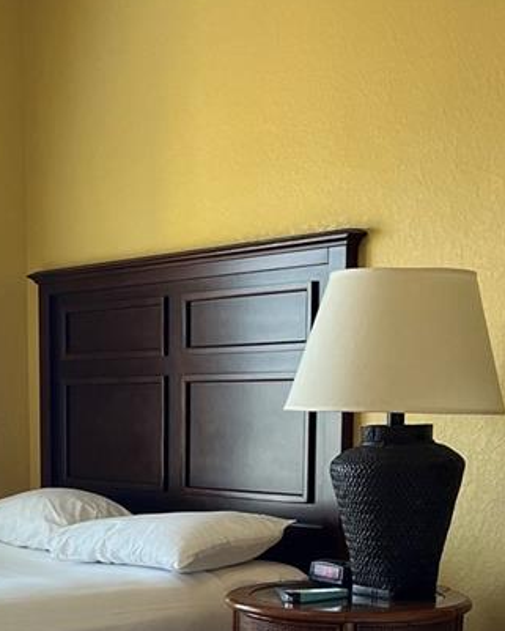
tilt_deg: -8.4
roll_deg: +2.5
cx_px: -68
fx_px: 1419
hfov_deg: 19.2
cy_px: 625
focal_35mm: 76
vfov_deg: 24.0
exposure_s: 1/120
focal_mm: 5.1
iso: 125
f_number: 1.6
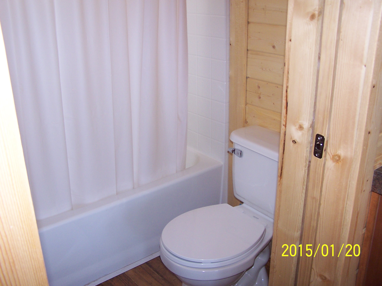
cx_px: 191
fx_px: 419
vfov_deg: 37.7
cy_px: 143
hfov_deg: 49.0
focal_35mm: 38
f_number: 2.8
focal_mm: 6.3
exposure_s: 1/60
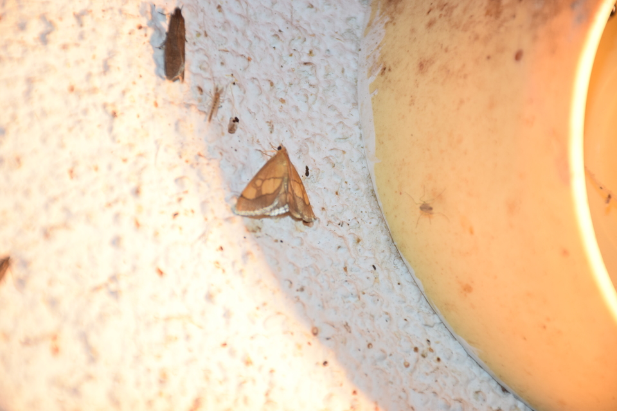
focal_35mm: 210
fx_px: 3599
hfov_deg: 9.8
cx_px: 308
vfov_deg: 6.5
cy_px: 206
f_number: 5.6
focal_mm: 140
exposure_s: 1/200
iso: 500
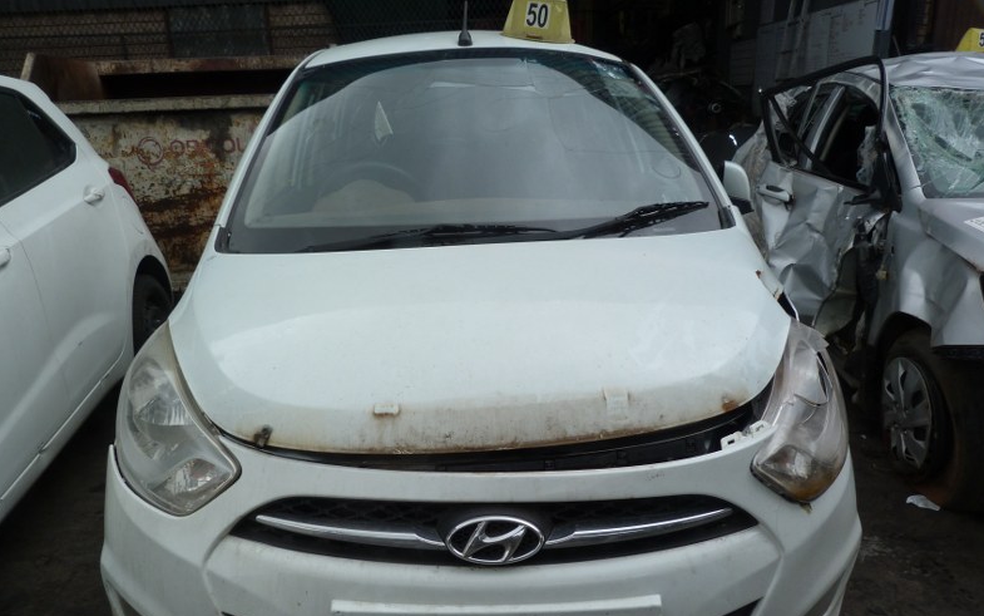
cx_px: 495
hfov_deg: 68.4
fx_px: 724
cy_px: 355
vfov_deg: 45.9
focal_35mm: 27
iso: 80
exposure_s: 1/200
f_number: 4
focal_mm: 4.5
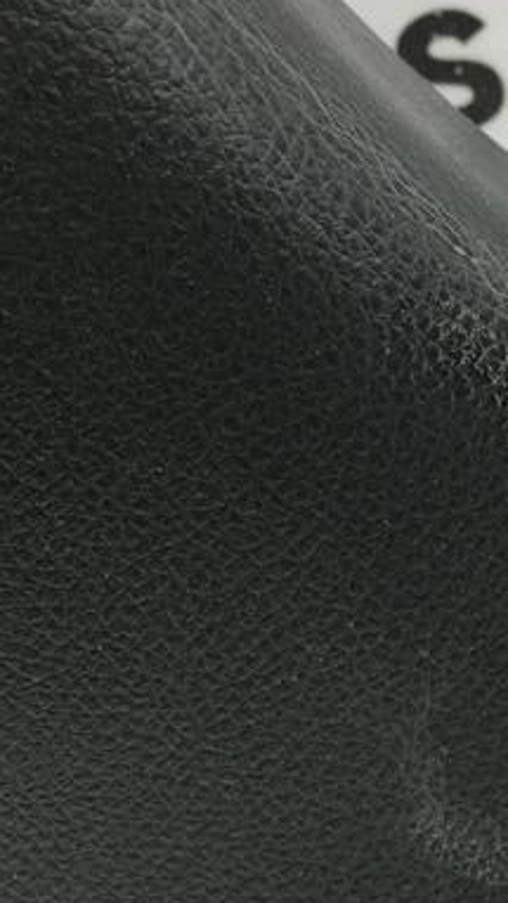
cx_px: 432
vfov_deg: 39.1
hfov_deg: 22.2
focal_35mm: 53
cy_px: 423
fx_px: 1269
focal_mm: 4.15
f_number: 2.2
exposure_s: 1/33
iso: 50
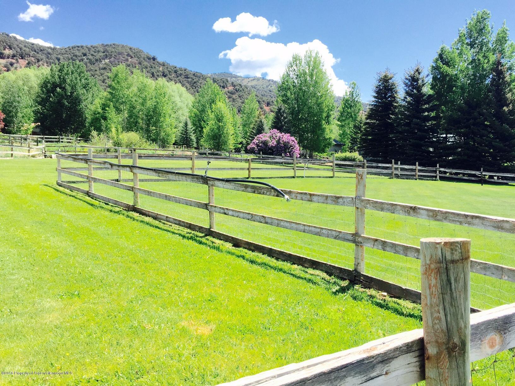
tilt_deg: -2.1
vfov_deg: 48.2
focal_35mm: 29
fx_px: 431
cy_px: 193
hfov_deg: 61.7
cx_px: 258
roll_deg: -0.2
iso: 32
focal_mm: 4.15
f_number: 2.2
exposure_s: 1/1582
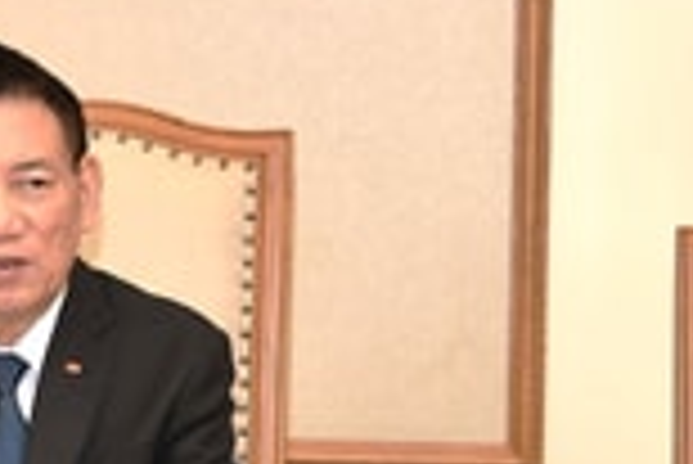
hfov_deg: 15.2
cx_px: 72
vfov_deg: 10.3
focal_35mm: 133
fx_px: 2563
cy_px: 243
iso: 400
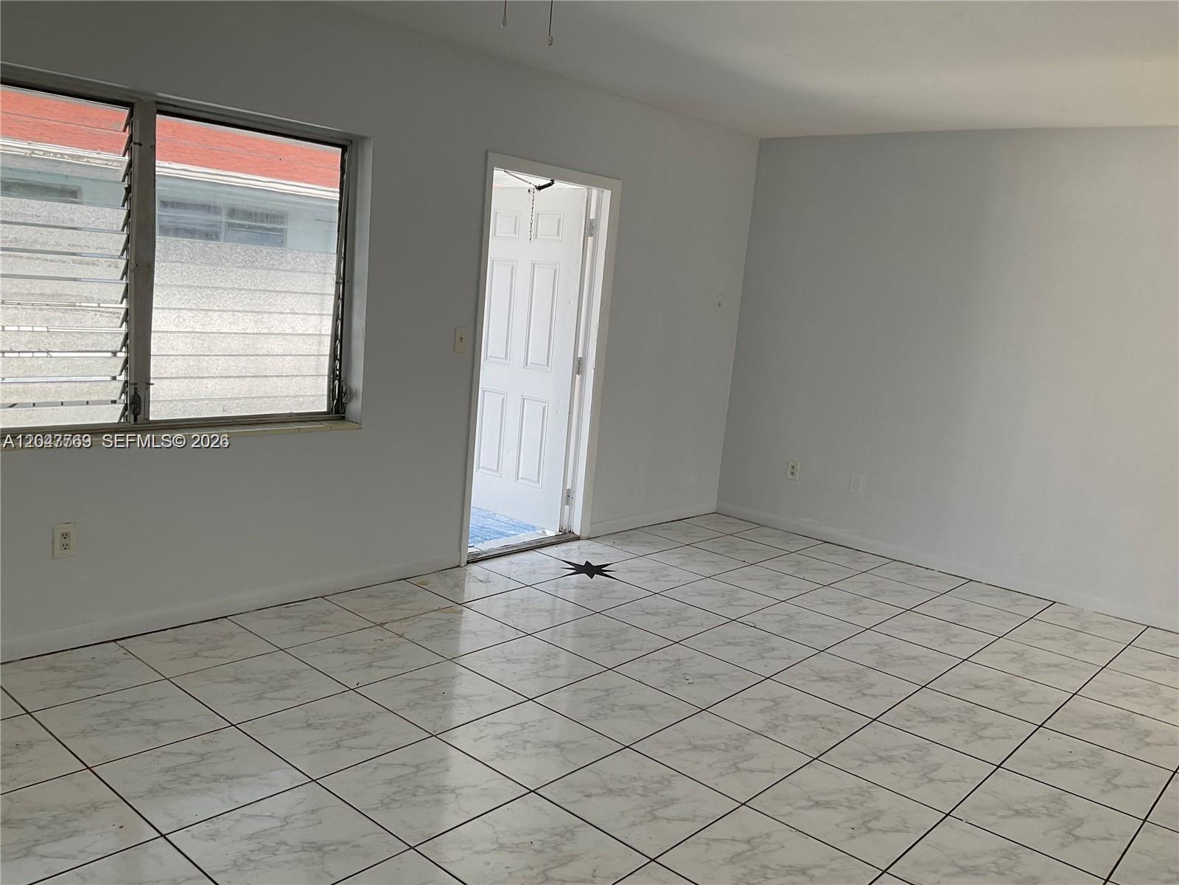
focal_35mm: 29
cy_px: 442
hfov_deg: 61.7
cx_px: 590
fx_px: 988
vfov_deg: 48.2
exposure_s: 1/370
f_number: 1.8
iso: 16
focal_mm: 3
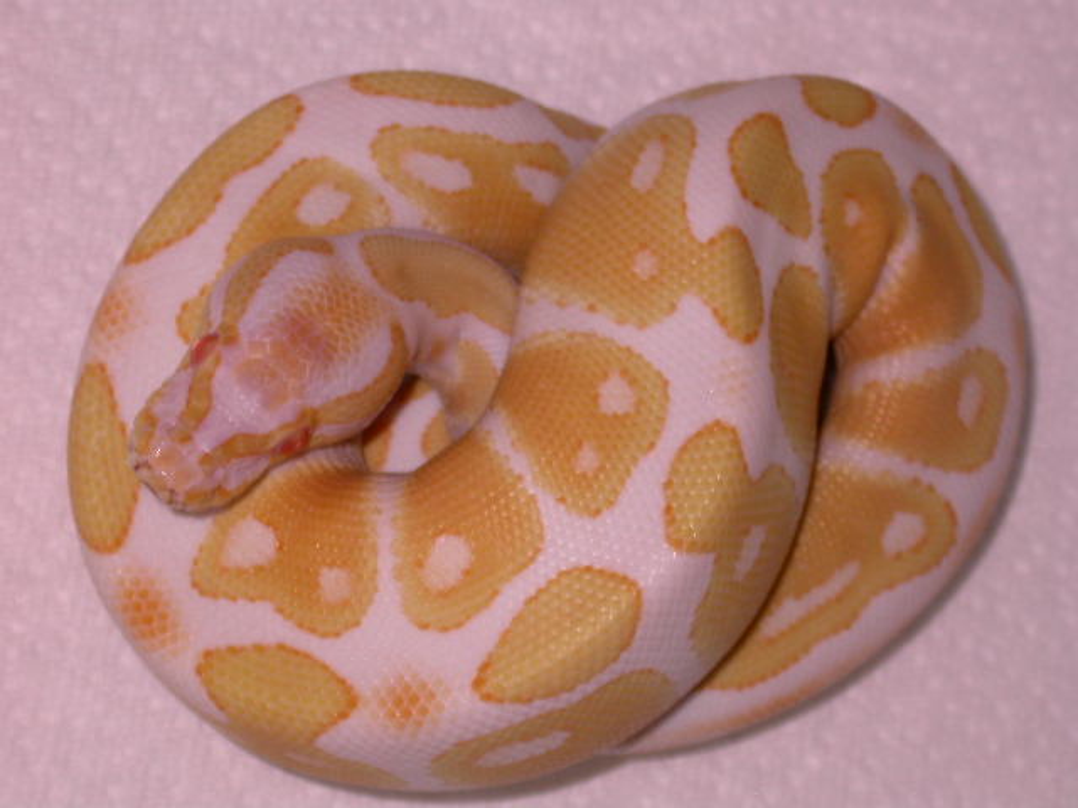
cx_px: 539
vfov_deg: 9.6
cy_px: 404
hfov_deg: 12.8
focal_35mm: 154
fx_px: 4796
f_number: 5.1
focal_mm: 32
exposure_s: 1/60.3
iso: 100
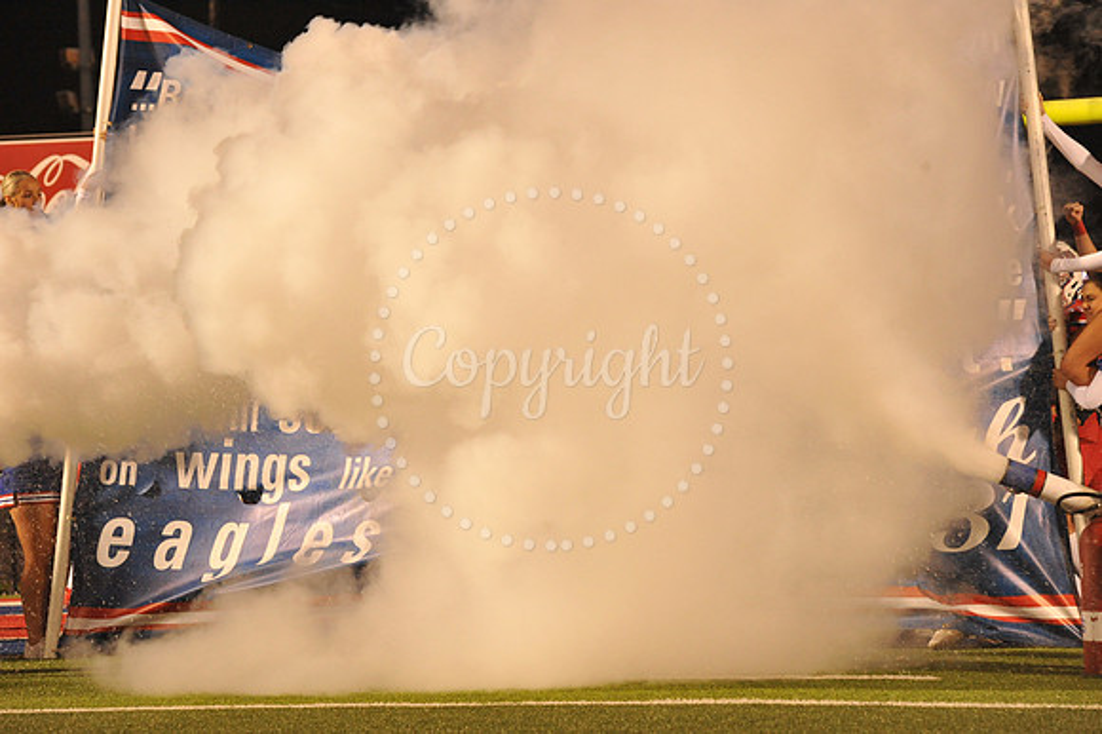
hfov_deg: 13.3
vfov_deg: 8.8
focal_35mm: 155
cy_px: 367
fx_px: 4742
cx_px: 551
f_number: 7.1
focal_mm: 155
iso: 5000
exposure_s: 1/160
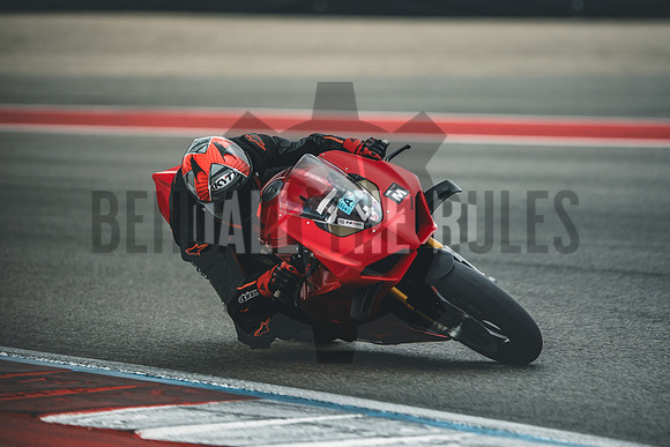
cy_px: 224
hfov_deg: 6.9
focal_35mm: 300
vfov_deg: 4.6
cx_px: 335
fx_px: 5584
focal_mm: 200
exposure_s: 1/2500
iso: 500
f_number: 2
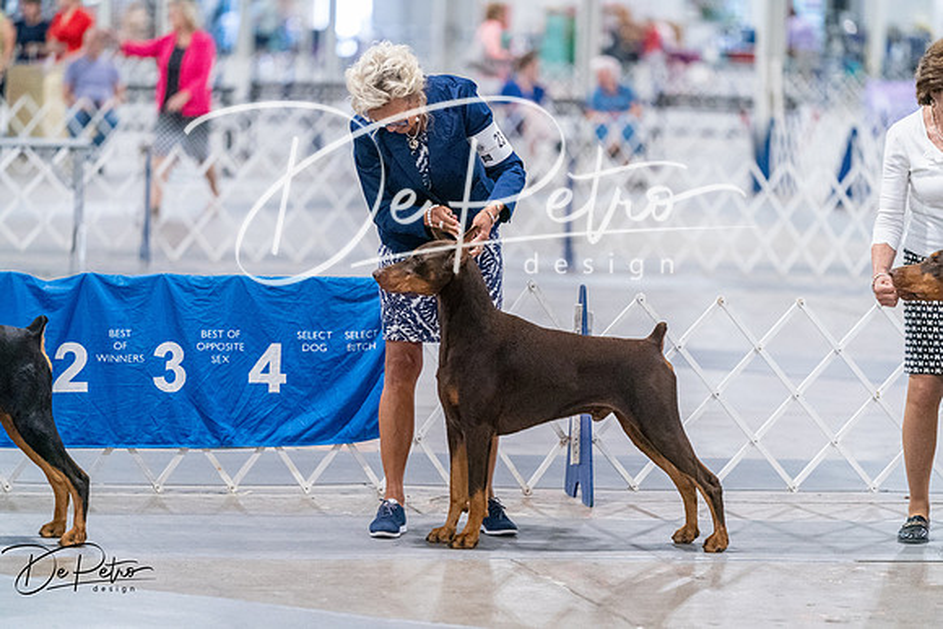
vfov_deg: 6.9
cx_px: 472
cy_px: 314
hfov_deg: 10.4
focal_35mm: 198
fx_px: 5187
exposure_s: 1/320
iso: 6400
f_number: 3.2
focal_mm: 198
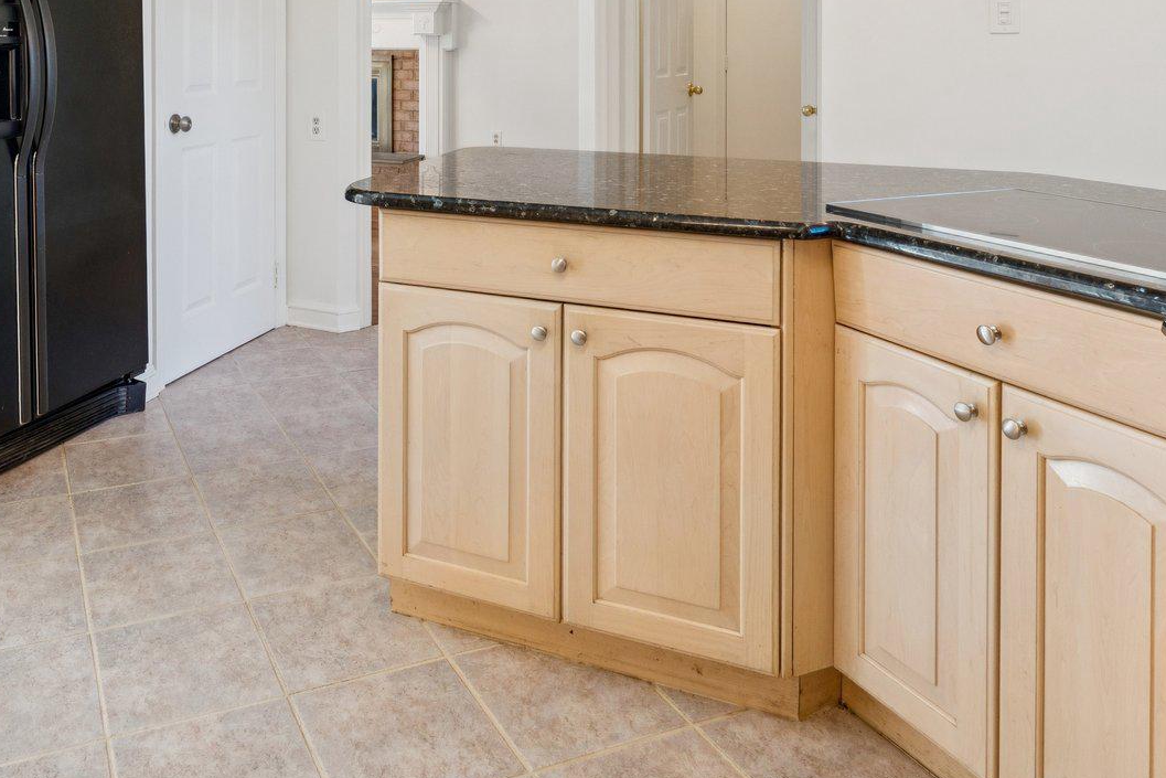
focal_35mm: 31
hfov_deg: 58.4
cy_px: 36
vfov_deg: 38.5
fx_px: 1004
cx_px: 357
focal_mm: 16
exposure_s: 1/20
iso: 400
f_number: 8
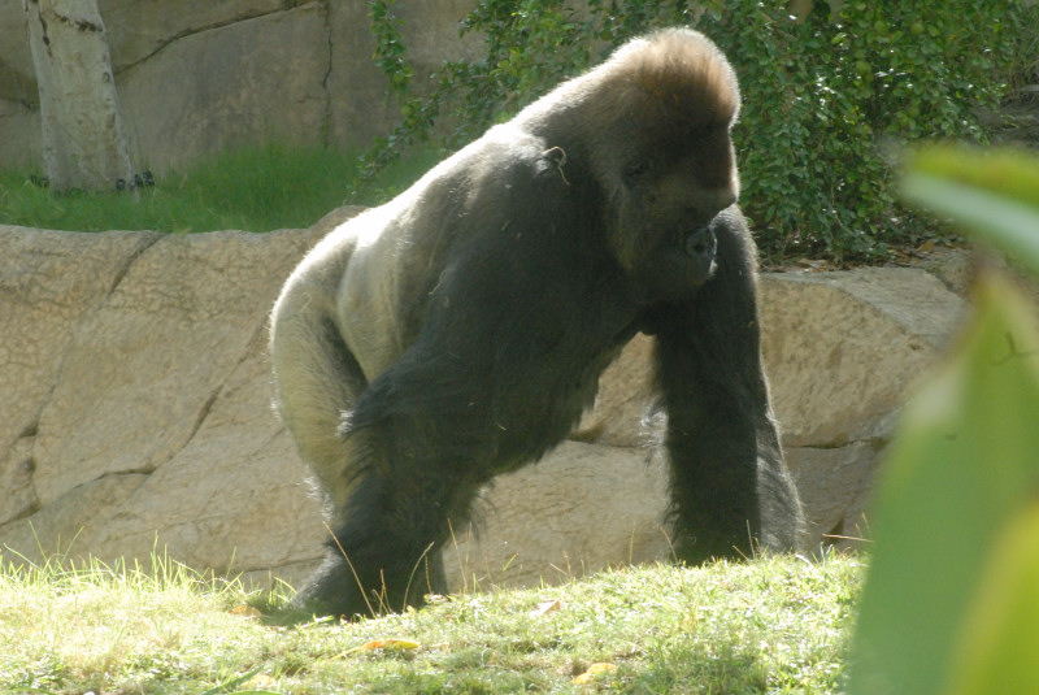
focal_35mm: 248
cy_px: 348
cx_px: 520
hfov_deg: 8.3
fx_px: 7149
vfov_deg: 5.6
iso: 1600
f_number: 19
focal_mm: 165
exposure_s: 1/90
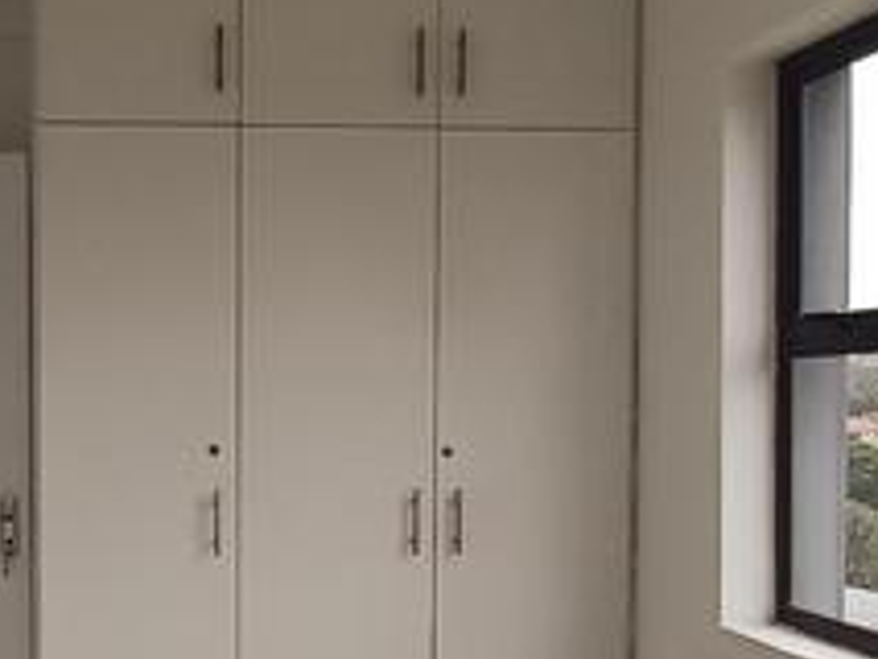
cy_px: 486
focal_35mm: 60
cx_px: 177
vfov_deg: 24.2
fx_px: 1523
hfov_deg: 31.4
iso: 64
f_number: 2.2
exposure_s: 1/100
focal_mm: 1.64
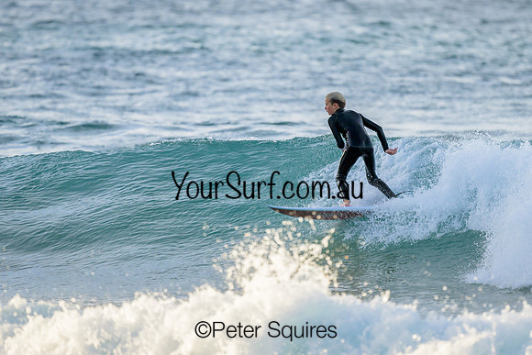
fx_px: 16268
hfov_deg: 1.9
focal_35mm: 1101
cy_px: 120
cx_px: 349
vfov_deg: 1.3
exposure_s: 1/1600
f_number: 6.3
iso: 360
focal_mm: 800
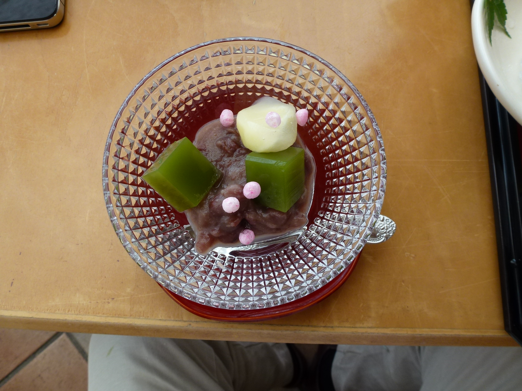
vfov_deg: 56.8
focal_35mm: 24
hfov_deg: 71.6
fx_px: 362
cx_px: 261
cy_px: 196
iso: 100
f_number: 4
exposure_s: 1/160
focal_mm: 4.3
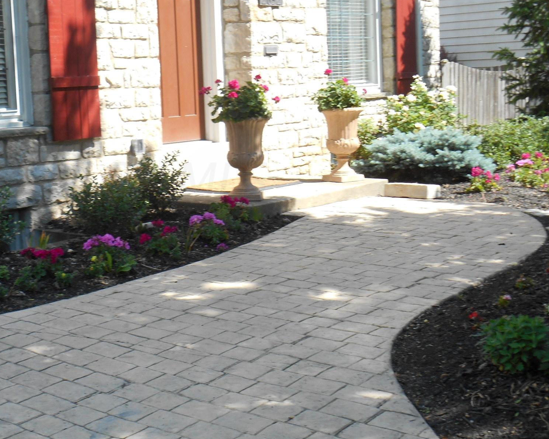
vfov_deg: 24.9
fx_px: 991
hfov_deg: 30.7
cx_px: 183
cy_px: 179
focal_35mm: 61
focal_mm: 7.2
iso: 80
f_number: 3.9
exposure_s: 1/200
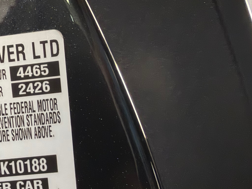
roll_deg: +6.7
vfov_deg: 30.6
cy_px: 128
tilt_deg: -9.0
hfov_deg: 37.7
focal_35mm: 47
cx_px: 24
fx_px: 342
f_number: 2.2
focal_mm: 2.22
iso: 500
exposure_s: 1/17
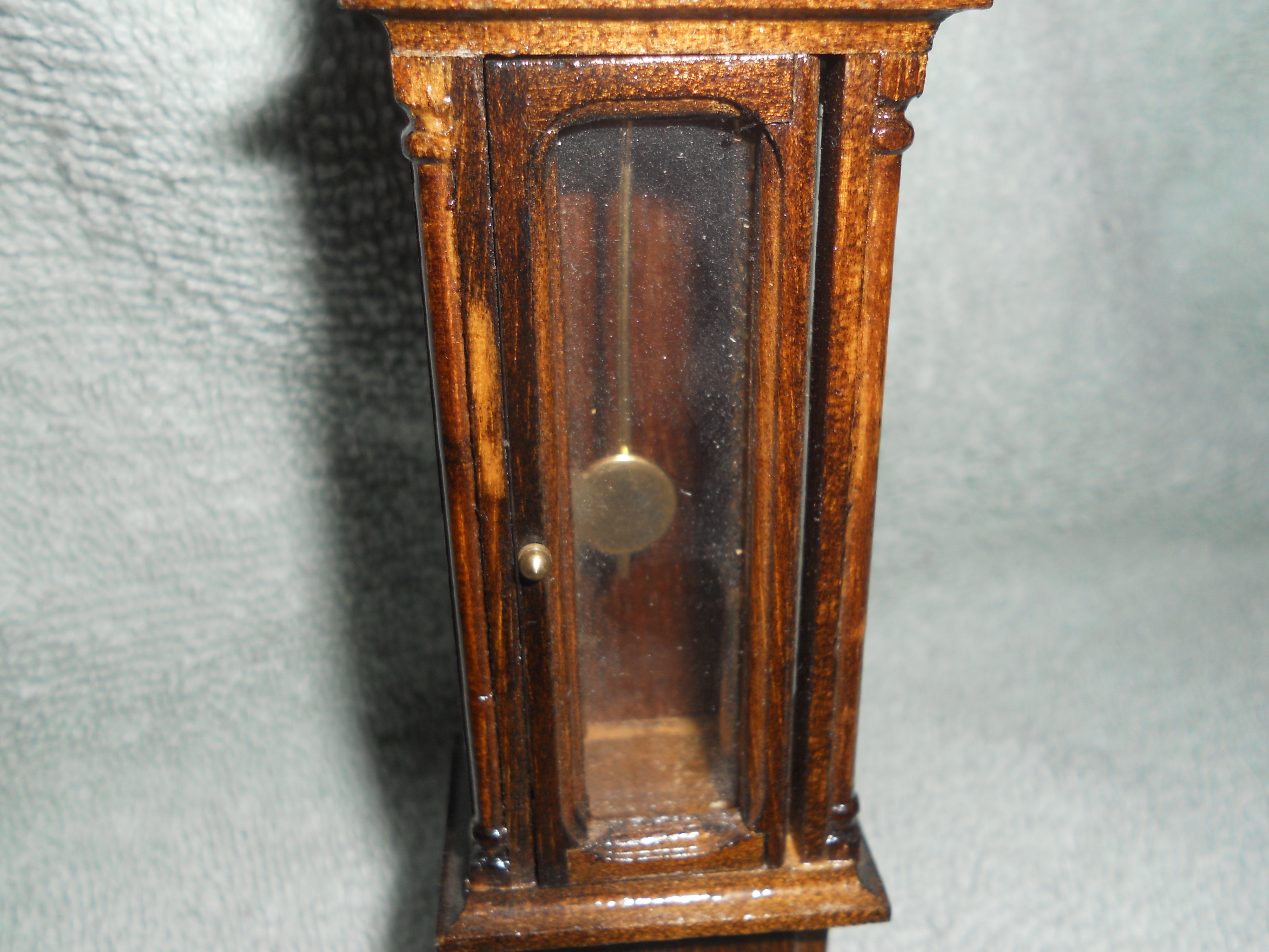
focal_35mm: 32
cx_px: 634
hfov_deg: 56.8
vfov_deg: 44.2
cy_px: 476
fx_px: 1173
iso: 80
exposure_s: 1/25
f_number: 8.8
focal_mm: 5.8
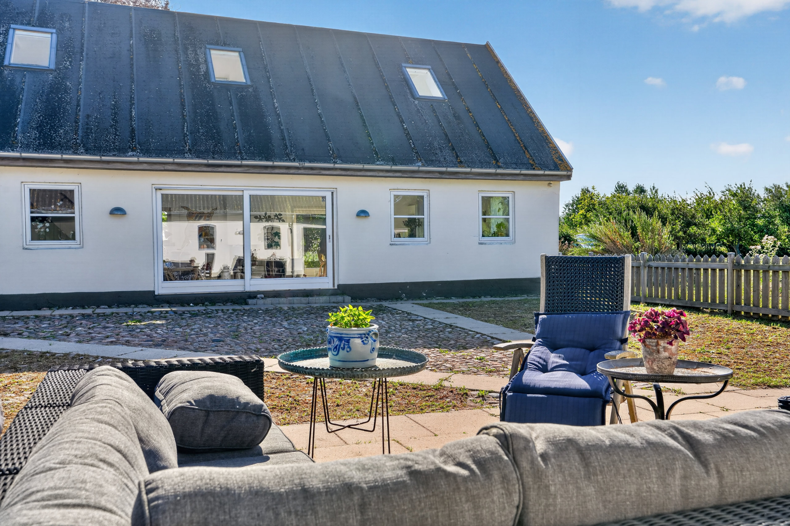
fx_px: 702
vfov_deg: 41.1
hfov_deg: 58.7
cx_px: 395
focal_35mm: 32
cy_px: 263
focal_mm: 32
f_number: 8
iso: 400
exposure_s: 1/125
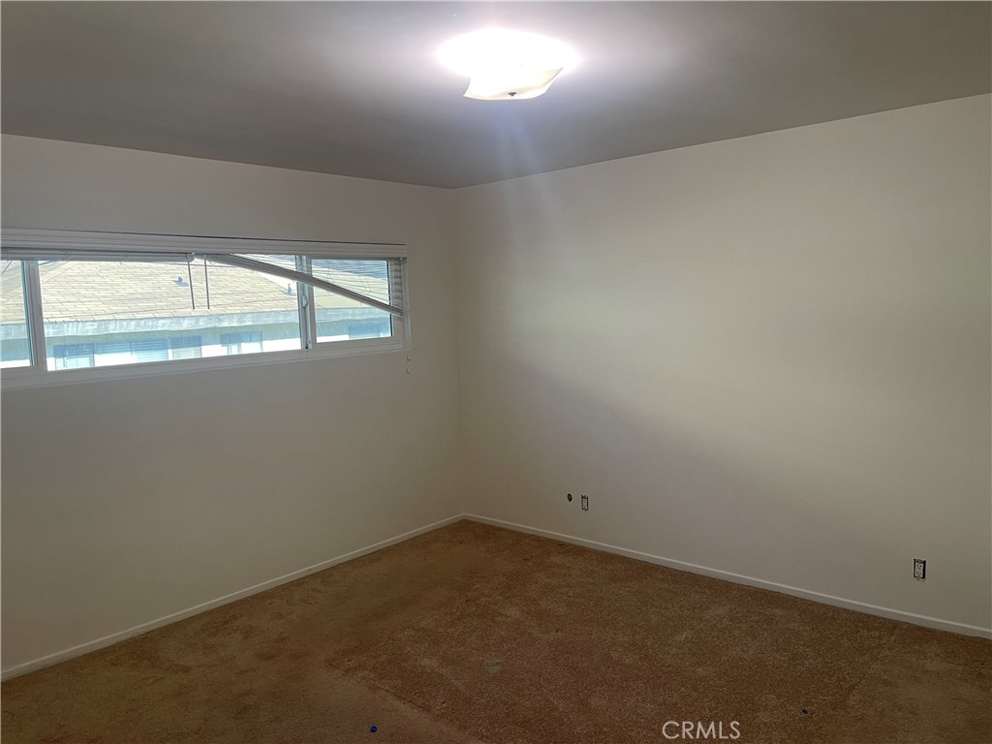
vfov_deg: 54.9
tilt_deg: -5.0
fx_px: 716
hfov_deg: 69.4
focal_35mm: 25
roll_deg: +2.0
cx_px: 496
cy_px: 372
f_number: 1.6
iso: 100
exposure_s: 1/60
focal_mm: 5.1
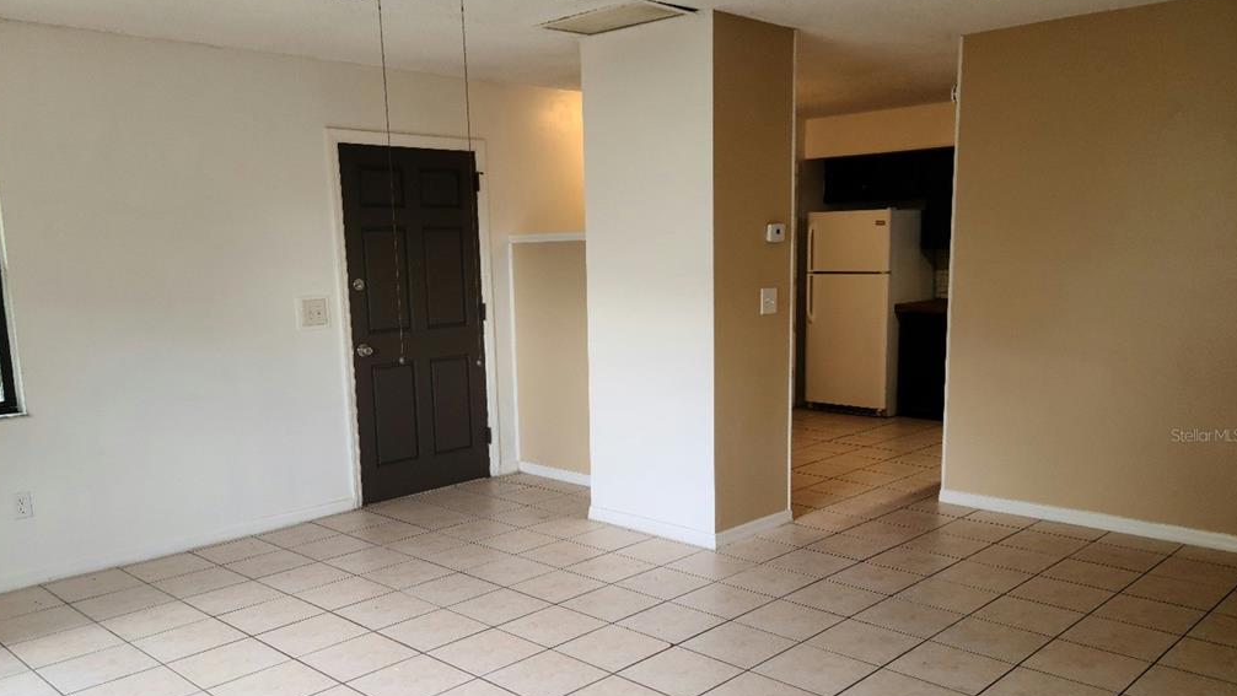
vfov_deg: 37.6
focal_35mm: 31
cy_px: 435
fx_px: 1017
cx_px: 617
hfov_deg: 62.6
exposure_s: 1/60.2
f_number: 2
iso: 160
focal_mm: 5.9
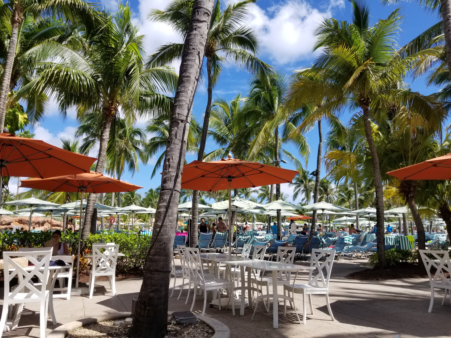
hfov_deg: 67.3
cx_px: 226
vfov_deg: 53.1
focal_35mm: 26
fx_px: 339
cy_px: 169
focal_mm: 4.25
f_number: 1.7
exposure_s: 1/2020
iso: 50
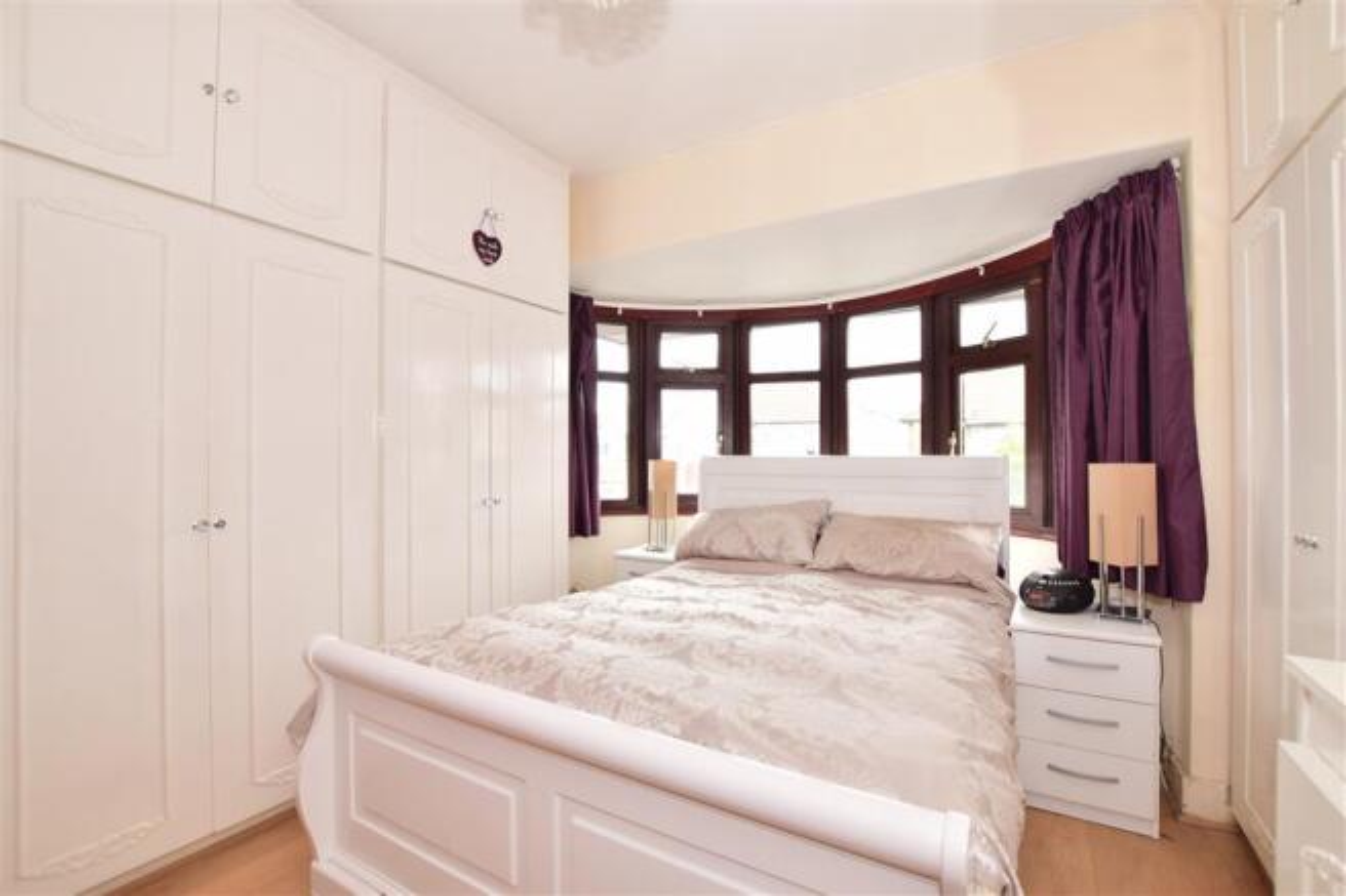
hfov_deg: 100.4
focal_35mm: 15
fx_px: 561
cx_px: 673
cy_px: 448
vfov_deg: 77.3
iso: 400
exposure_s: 1/50
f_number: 7.1
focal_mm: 10
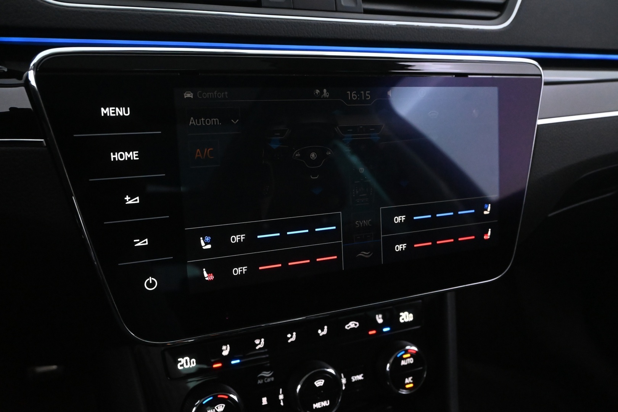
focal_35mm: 32
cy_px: 206
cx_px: 309
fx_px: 541
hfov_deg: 59.5
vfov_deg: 41.7
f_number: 5.6
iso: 6400
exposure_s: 1/40
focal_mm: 21
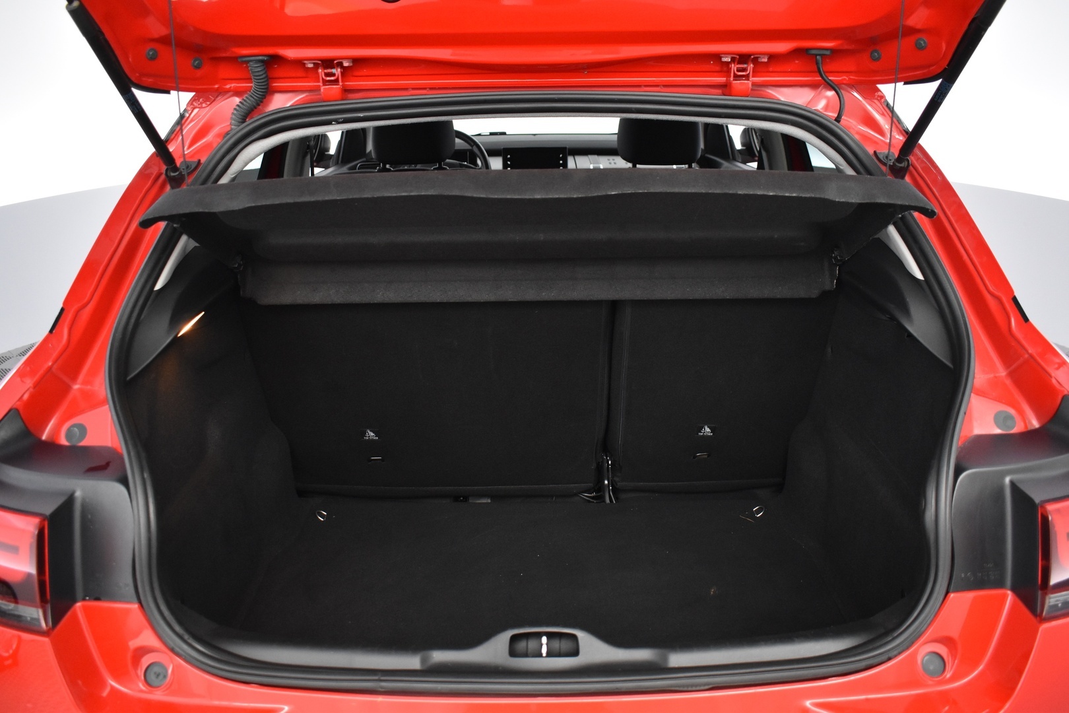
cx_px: 534
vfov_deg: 43.6
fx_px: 891
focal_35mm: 30
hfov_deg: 61.9
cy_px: 356
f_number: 3.8
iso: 1800
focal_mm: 20
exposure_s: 1/30
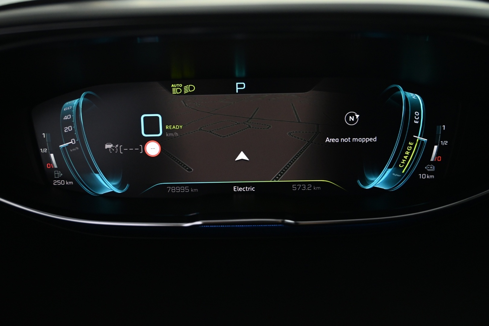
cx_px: 244
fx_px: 428
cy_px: 163
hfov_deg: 59.5
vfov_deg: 41.7
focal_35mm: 32
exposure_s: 1/40
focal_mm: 21
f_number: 4
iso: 1600
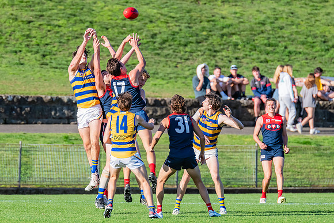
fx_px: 5698
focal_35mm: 614
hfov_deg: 3.4
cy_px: 100
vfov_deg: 2.2
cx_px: 133
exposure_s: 1/1600
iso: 800
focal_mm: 420
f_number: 7.1
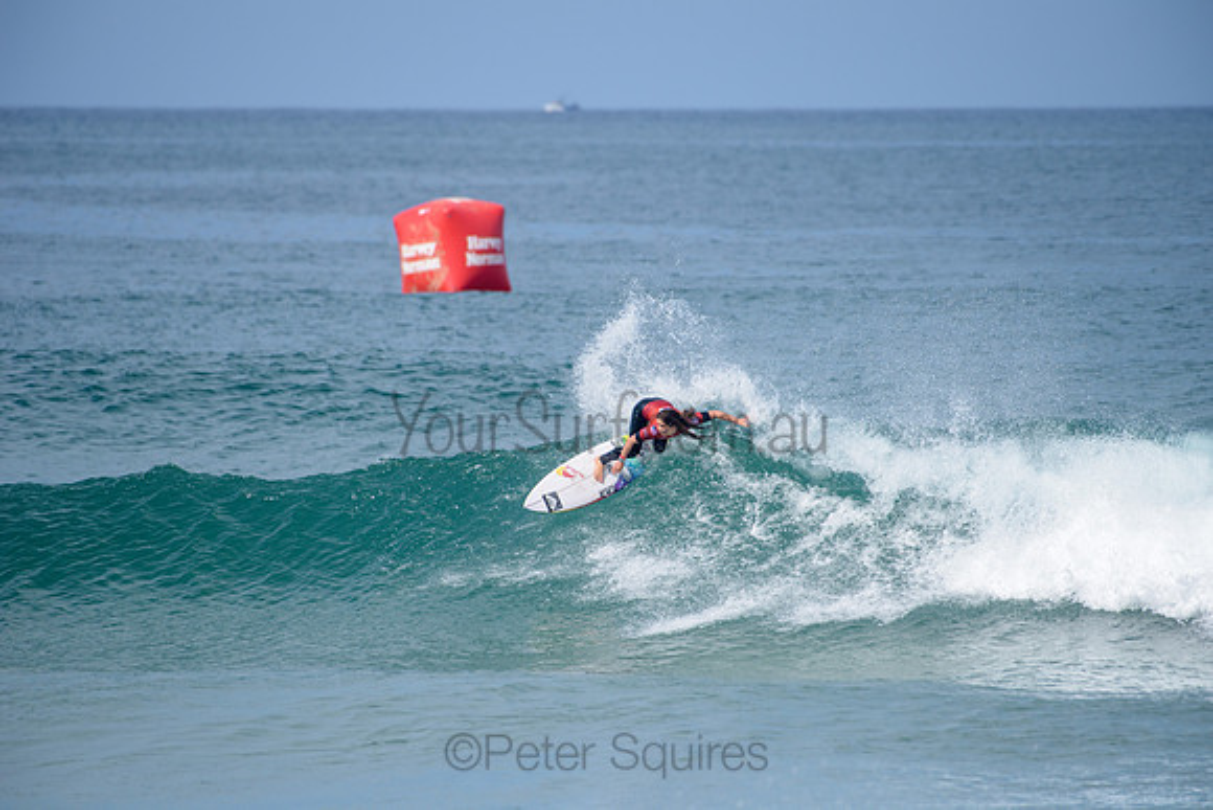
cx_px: 606
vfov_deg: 2.8
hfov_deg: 4.1
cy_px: 405
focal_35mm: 500
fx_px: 16850
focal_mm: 500
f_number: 6.3
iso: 250
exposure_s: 1/2500
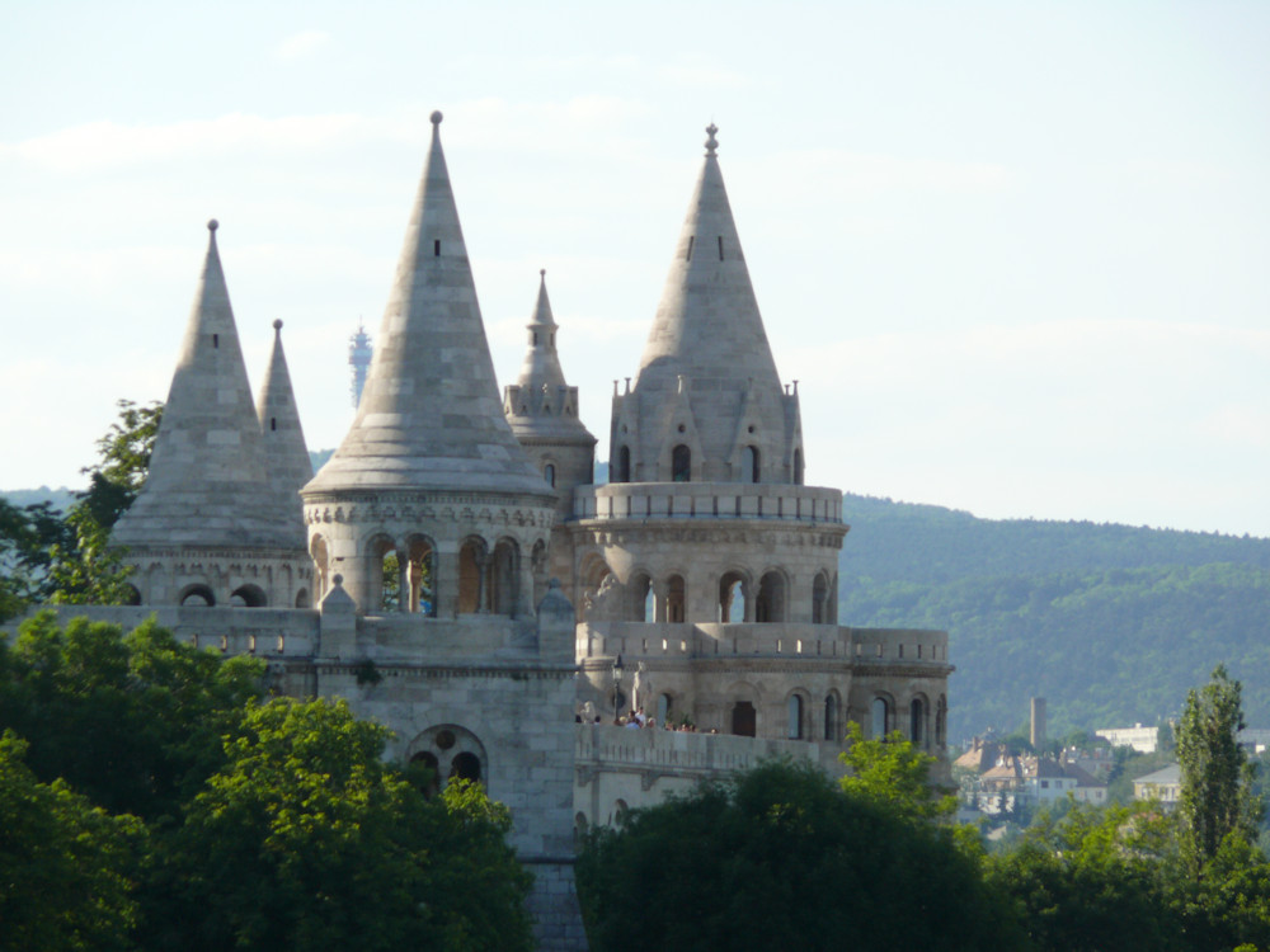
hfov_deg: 5.9
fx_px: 12254
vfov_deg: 4.5
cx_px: 635
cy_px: 476
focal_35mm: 334
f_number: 5.6
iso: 100
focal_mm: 70.6
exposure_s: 1/320
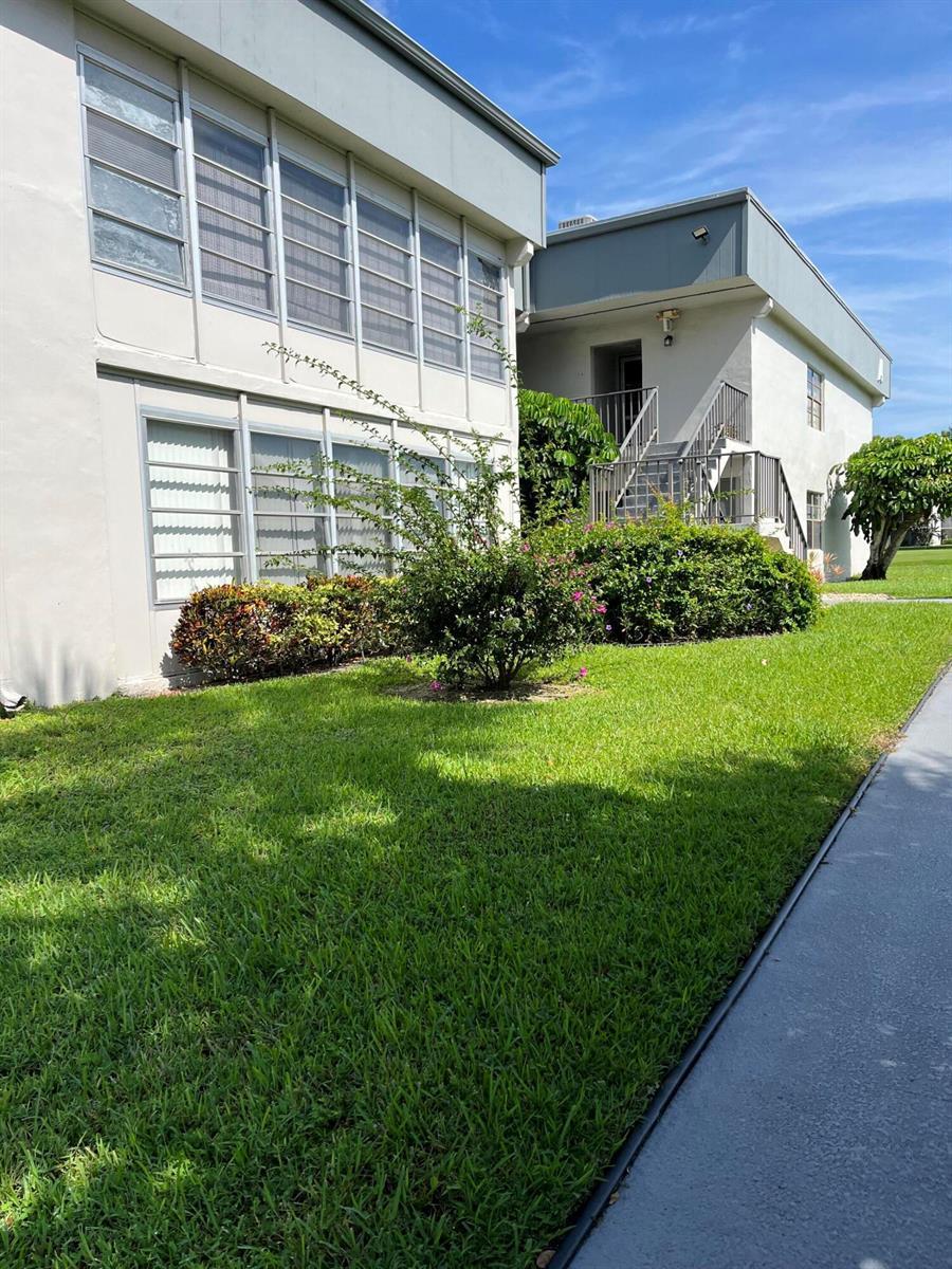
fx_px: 953
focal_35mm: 26
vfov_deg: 67.3
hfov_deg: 53.1
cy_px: 634
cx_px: 476
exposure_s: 1/3049
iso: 50
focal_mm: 5.1
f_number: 1.6
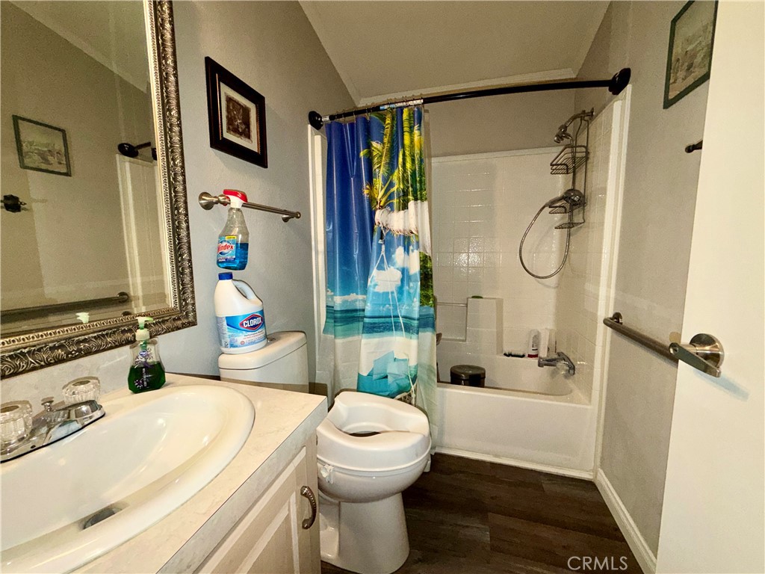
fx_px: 309
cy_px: 287
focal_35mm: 14
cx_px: 382
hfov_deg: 102.1
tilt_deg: -7.0
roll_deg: +1.4
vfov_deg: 85.7
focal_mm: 2.22
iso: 100
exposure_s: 1/60
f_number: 2.2
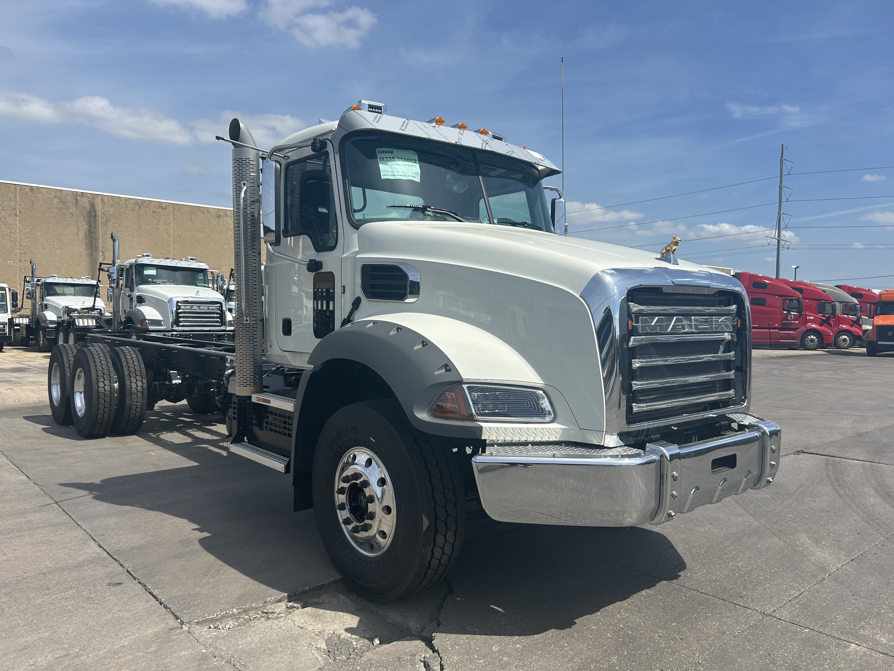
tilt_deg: -1.5
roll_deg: -0.3
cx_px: 447
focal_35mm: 26
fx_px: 671
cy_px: 336
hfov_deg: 67.3
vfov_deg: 53.1
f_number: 1.5
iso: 50
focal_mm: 5.7
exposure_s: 1/5882
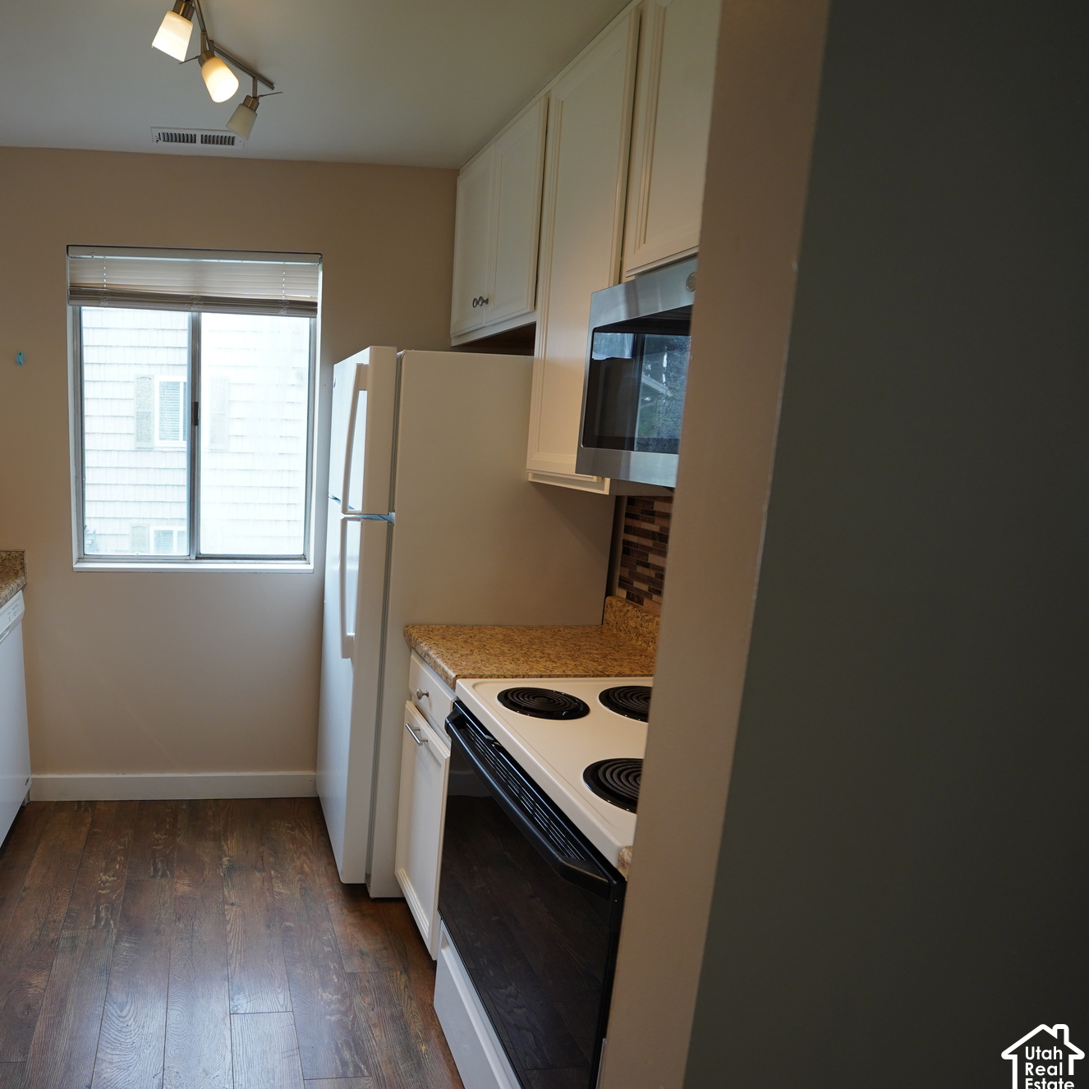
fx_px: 747
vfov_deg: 72.1
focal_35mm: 21
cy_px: 560
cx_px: 269
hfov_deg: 67.5
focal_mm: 16
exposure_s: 1/160
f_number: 4
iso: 640
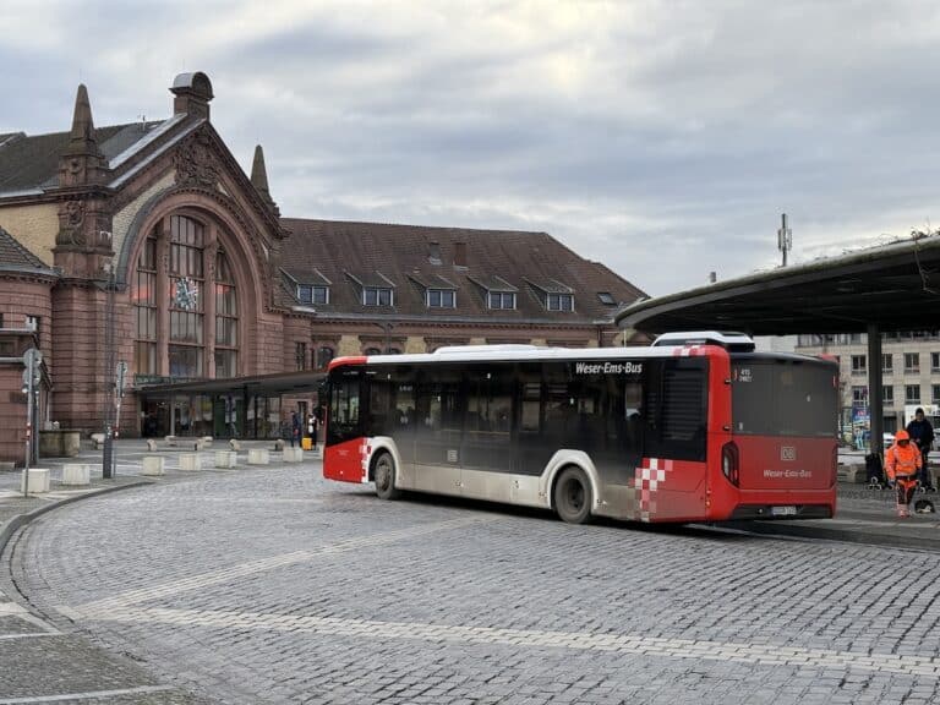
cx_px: 470
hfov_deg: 39.7
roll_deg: +2.0
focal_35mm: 48
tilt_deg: +2.4
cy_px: 352
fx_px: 1303
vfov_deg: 30.3
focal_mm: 6.76
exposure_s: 1/802
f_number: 1.78
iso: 64
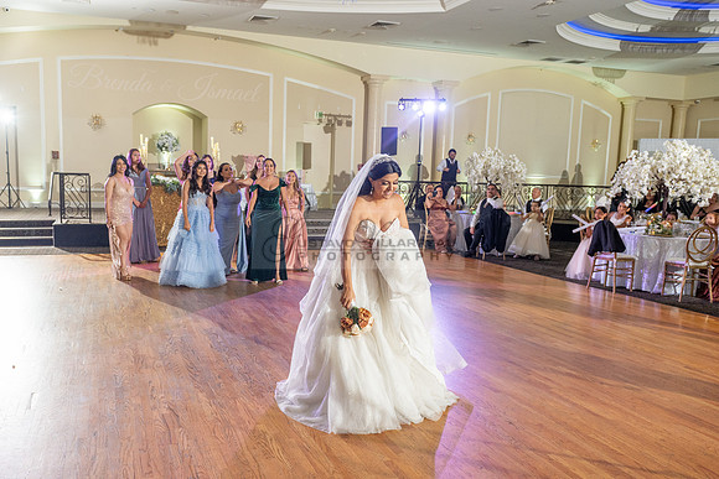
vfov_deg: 44.2
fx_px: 590
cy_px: 252
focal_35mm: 30
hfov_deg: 62.4
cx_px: 305
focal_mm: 24
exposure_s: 1/160
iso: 800
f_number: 4
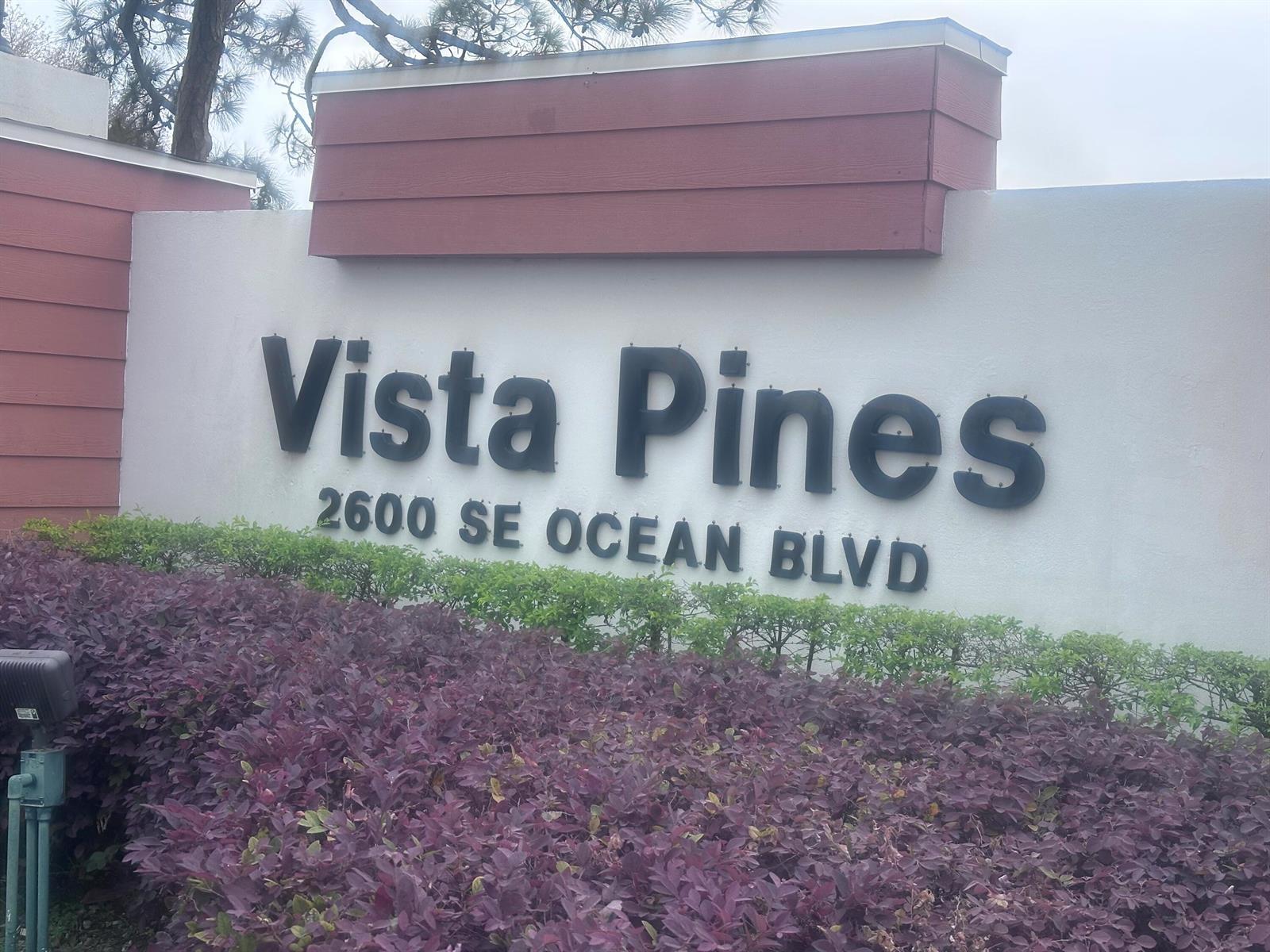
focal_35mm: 48
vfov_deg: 30.3
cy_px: 476
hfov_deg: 39.7
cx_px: 635
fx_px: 1761
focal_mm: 6.86
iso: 64
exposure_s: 1/458
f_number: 1.78
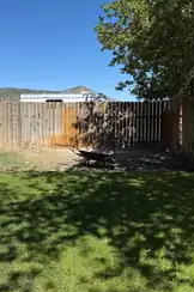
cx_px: 86
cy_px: 130
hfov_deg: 32.5
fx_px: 332
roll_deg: +0.9
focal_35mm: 41
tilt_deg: -4.0
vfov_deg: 47.4
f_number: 1.78
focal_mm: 6.76
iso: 80
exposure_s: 1/4673
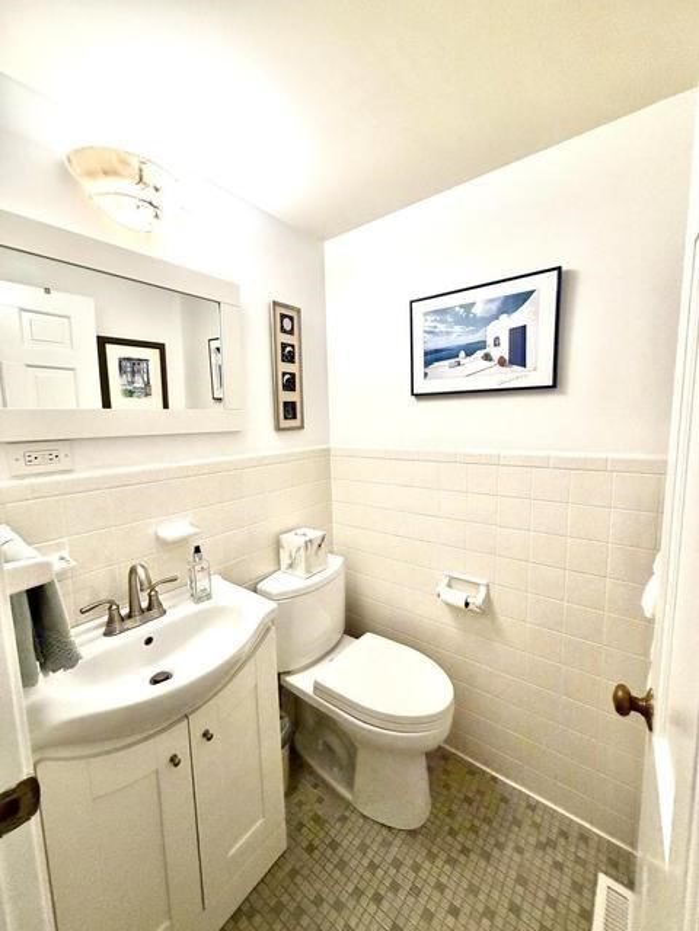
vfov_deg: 102.1
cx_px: 350
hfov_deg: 85.7
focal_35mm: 14
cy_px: 466
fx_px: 377
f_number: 2.2
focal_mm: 2.22
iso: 200
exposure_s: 1/60
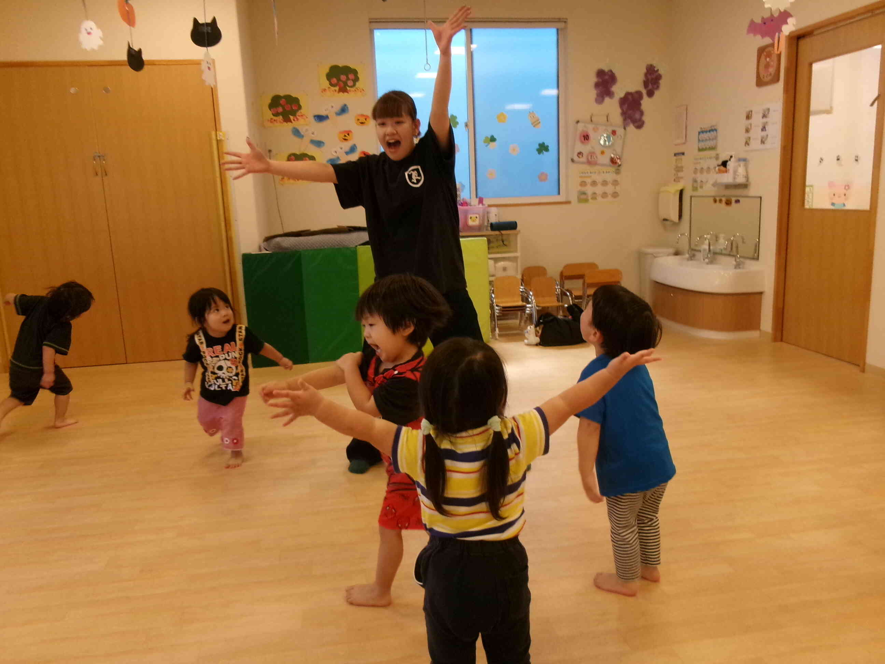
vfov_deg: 49.7
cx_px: 442
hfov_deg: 63.4
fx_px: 716
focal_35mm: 28
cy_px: 332
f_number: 3.9
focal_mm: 5.1
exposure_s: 1/125
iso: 409
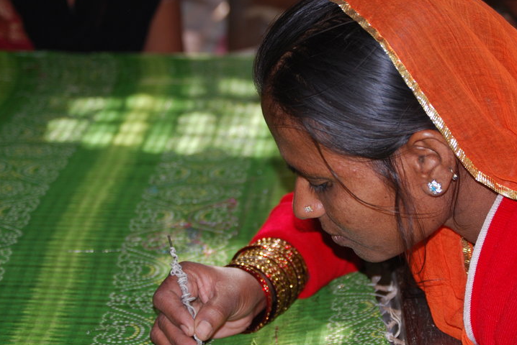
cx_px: 326
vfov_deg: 11.7
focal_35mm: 118
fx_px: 1692
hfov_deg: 17.3
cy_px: 210
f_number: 4
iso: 200
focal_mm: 55
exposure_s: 1/60
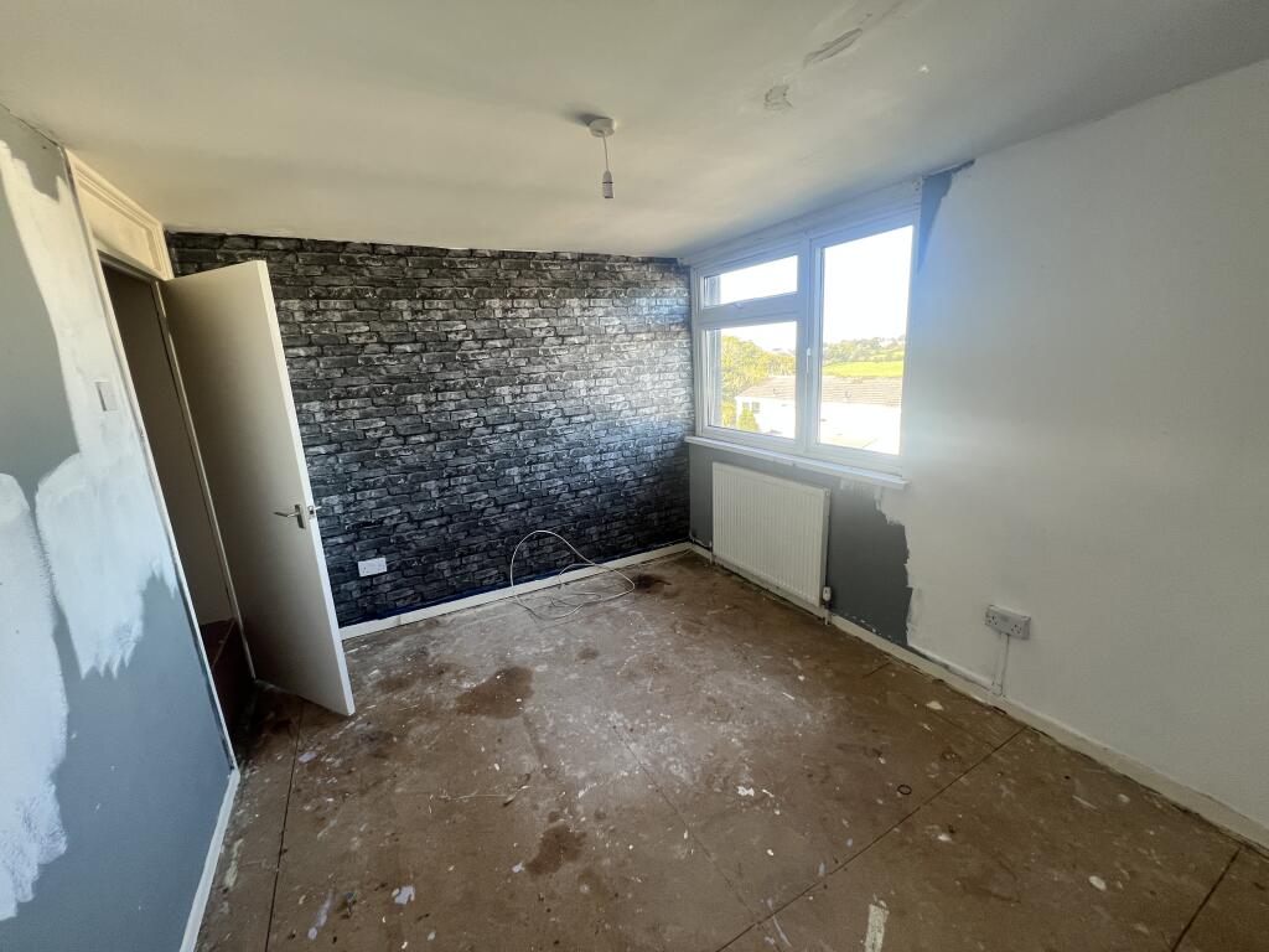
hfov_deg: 106.2
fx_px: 477
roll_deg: +3.6
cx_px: 634
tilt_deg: -13.7
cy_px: 476
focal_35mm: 13
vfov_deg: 89.9
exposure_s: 1/99
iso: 64
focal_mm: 1.57
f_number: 1.8
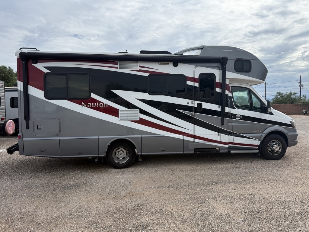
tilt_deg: -1.1
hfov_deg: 71.6
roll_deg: +0.8
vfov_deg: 56.8
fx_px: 214
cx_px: 154
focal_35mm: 24
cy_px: 116
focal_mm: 6.76
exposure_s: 1/6173
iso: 100
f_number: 1.78
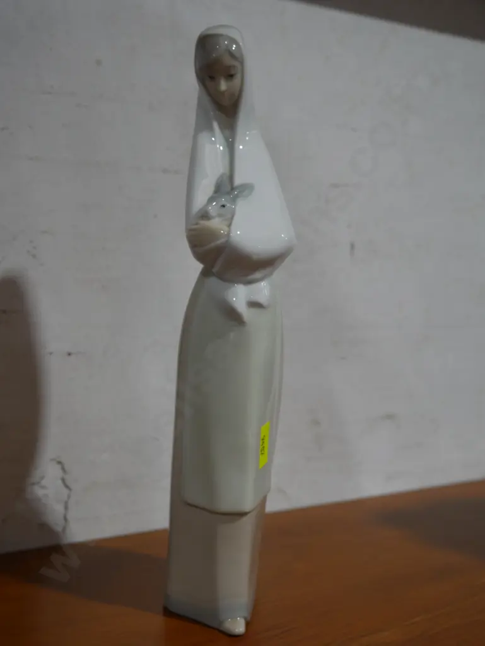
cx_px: 242
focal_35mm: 42
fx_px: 784
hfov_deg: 34.4
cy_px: 323
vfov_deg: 44.8
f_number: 4.6
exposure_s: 1/60
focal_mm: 21
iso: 320
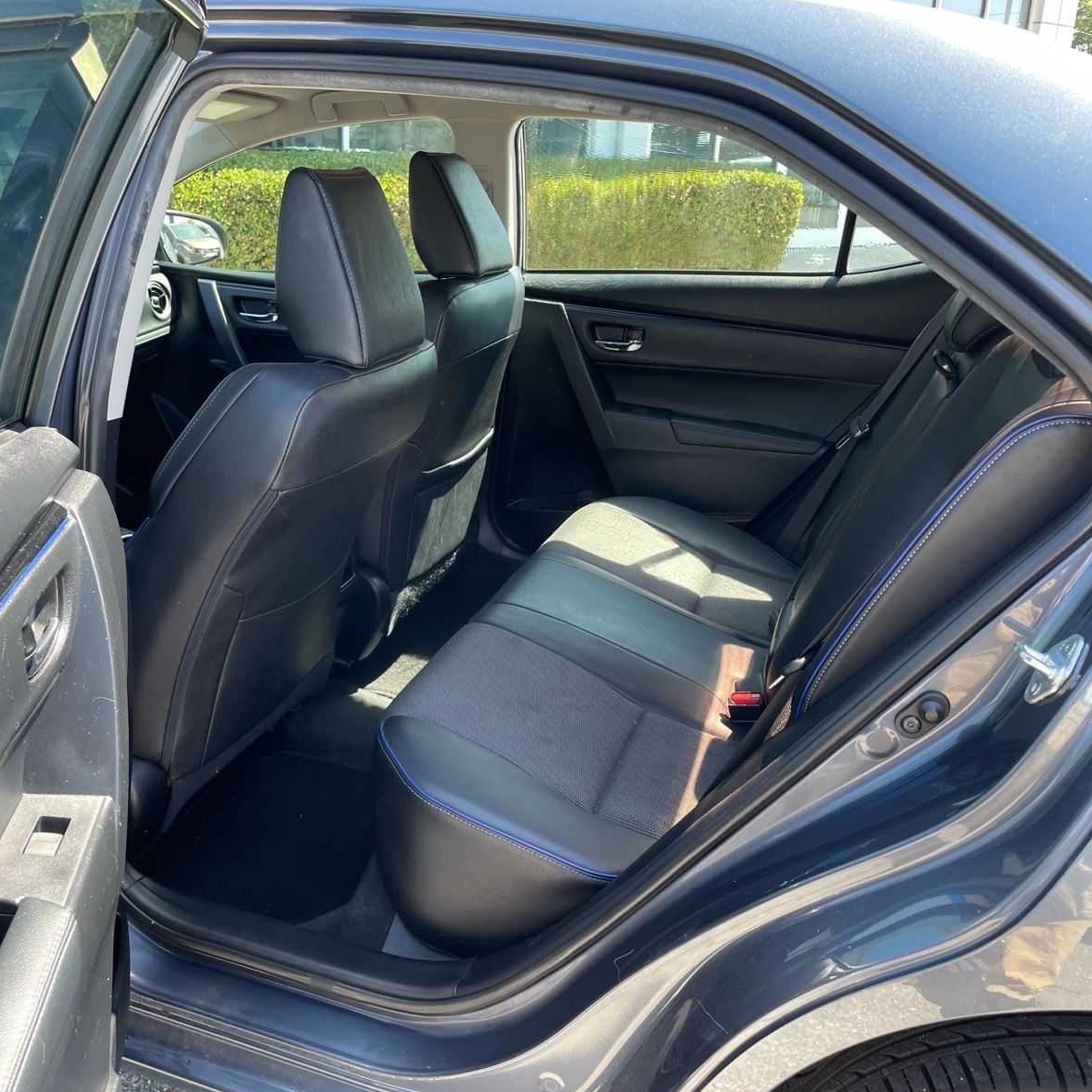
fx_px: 1106
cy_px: 550
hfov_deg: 52.2
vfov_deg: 52.5
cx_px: 444
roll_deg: -1.7
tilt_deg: -14.0
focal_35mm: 31
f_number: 1.6
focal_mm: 4.2
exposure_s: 1/121
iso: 40
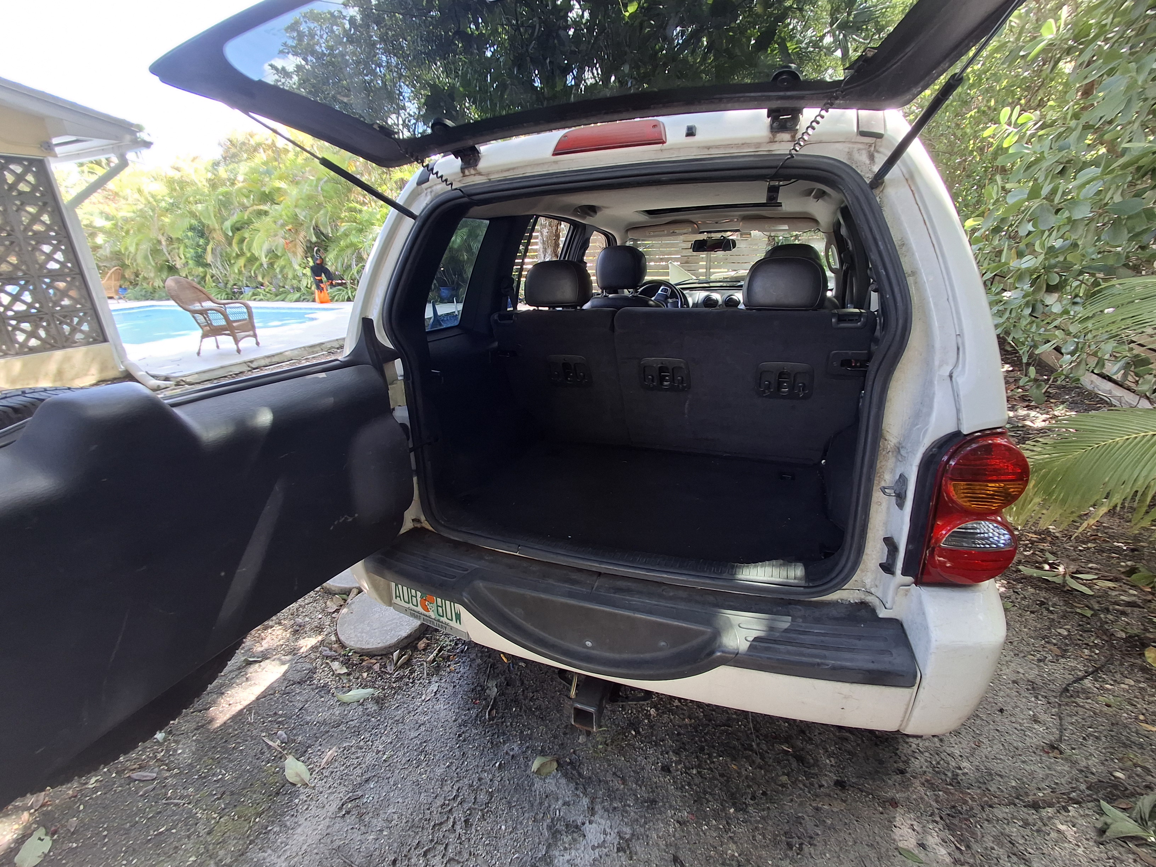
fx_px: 534
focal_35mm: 16
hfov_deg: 94.5
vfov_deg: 78.1
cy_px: 434
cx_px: 578
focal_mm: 1.64
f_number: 2.2
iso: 50
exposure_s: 1/60
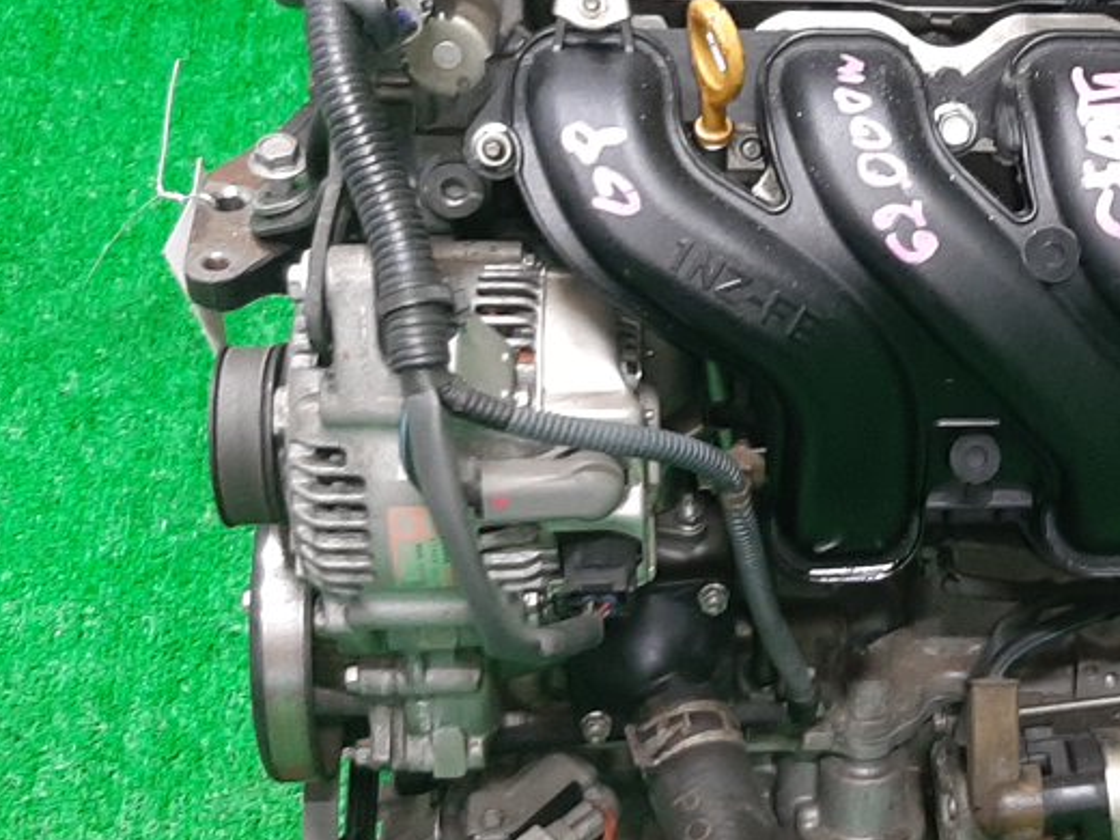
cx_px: 915
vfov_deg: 20.4
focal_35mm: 72
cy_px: 388
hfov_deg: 26.5
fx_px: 2330
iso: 177
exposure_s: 1/33
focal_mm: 3.93
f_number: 1.7
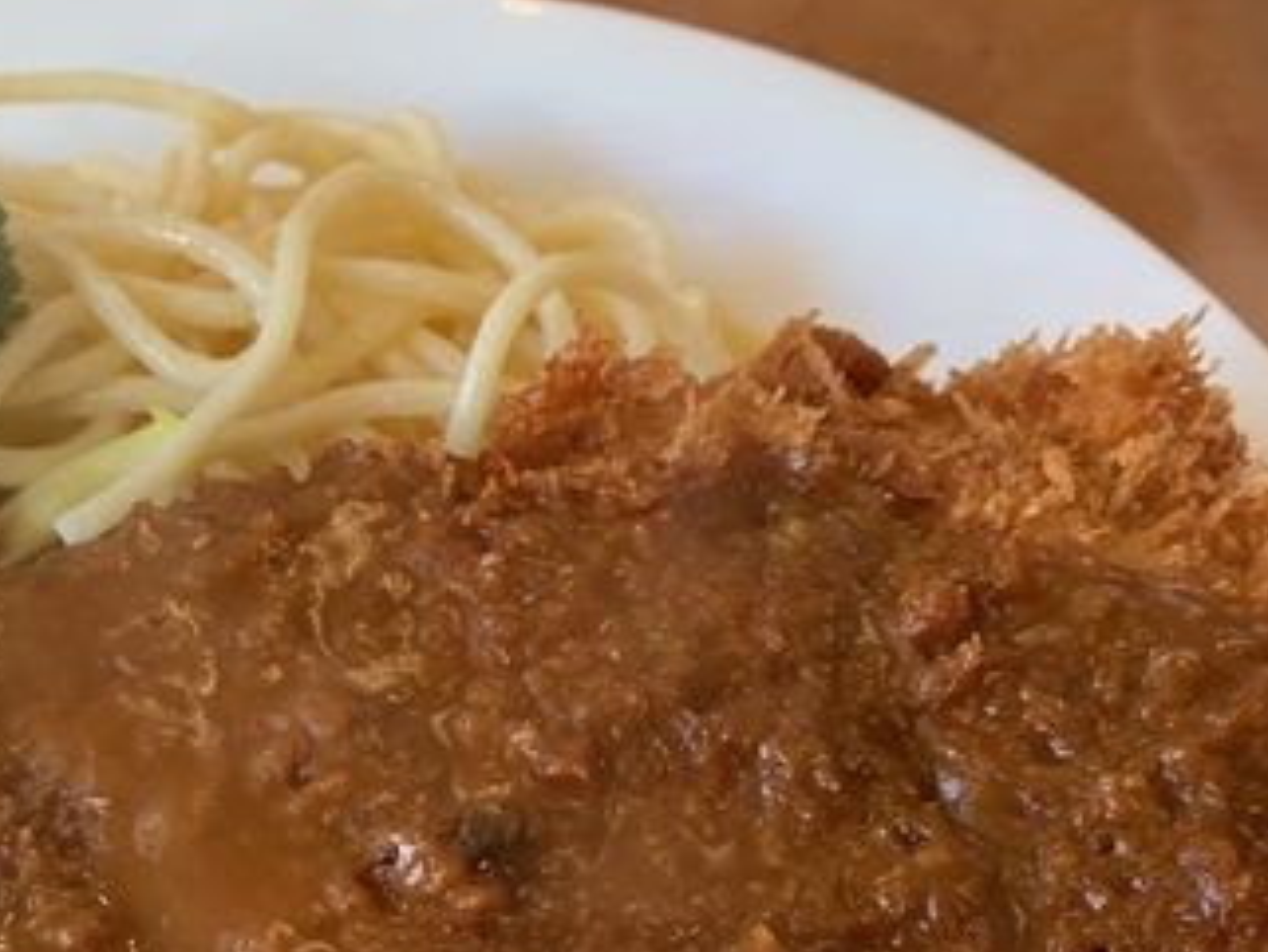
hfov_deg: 28.5
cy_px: 1041
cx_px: 192
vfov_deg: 21.2
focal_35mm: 66
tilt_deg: -51.6
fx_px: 2419
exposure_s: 1/89
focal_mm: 4.25
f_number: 1.8
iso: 100
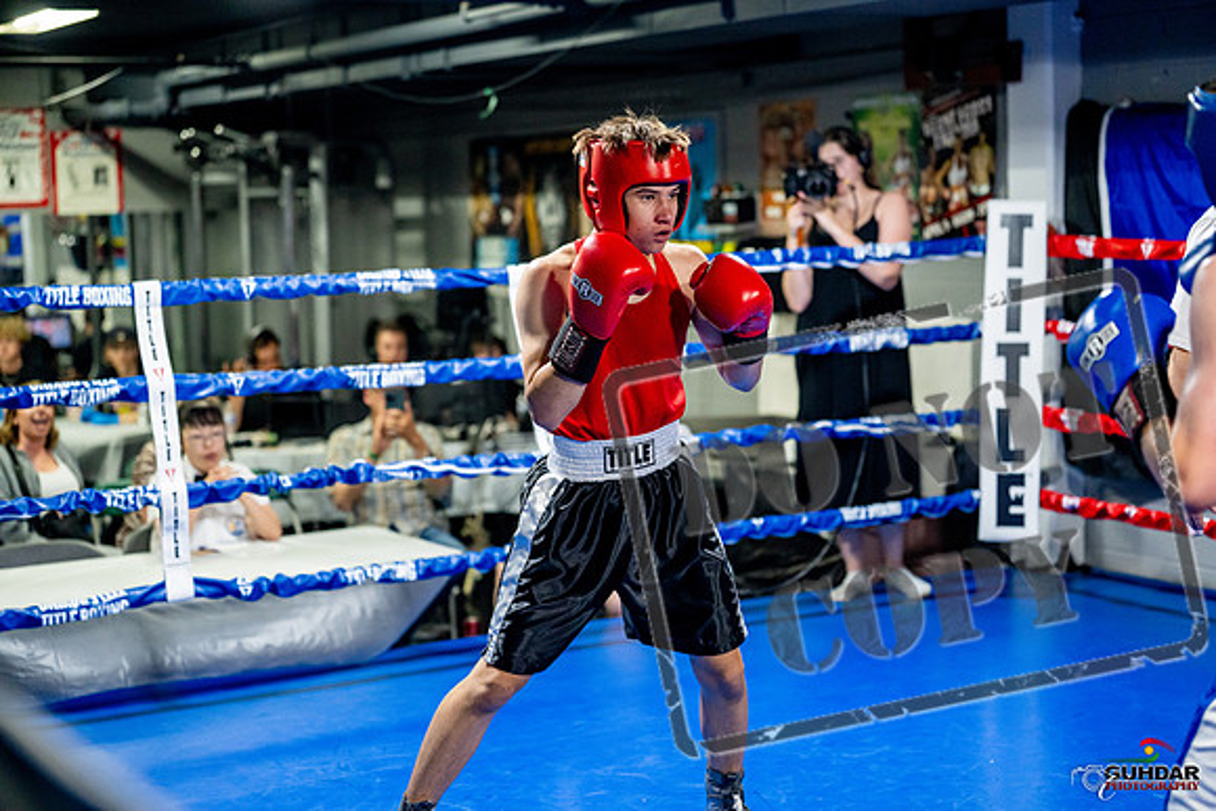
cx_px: 608
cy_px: 406
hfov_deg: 31.4
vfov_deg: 21.3
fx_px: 2162
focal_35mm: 64
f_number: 2
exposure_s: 1/1000
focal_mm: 64
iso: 4000
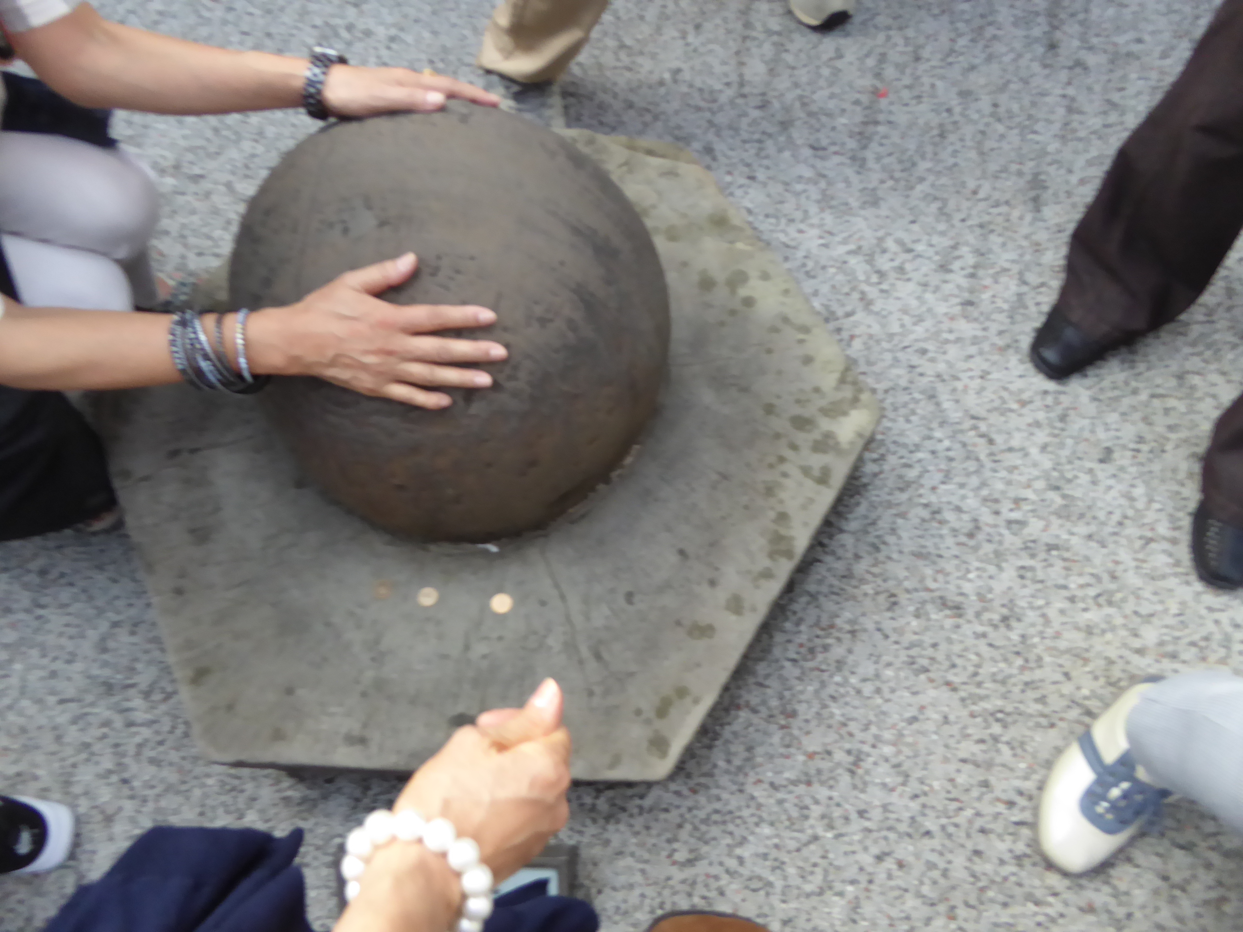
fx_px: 898
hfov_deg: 69.4
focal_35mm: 25
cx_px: 622
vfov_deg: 54.9
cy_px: 466
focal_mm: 4.3
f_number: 3.3
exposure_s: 1/250
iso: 320
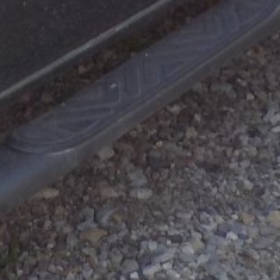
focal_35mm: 170
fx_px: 1556
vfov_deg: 10.0
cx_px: -24
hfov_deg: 10.2
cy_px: -133
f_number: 3.3
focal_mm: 4.1
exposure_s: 1/200
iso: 125
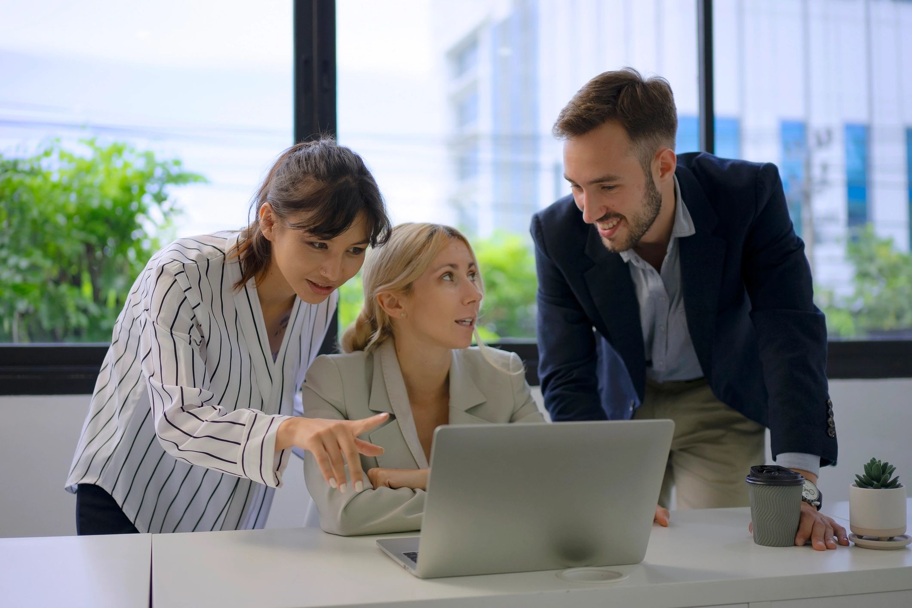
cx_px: 456
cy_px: 304
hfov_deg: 43.6
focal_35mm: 45
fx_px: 1140
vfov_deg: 29.9
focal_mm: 45
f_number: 1.8
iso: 400
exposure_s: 1/500
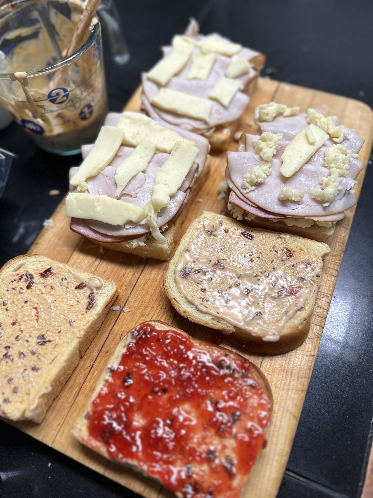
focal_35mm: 24
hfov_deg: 56.8
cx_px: 186
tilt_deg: -62.4
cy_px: 249
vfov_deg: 71.6
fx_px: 345
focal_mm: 6.86
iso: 125
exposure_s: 1/120
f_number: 1.78
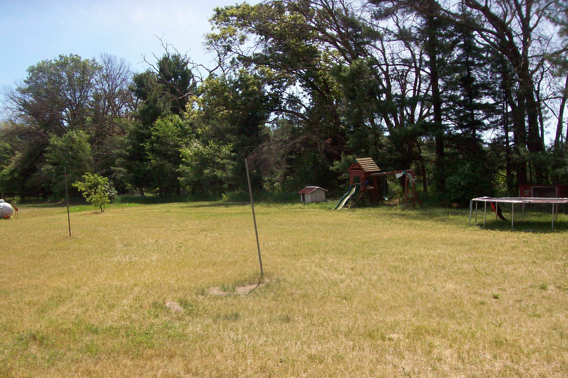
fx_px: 600
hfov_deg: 50.7
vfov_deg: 35.1
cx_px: 281
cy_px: 190
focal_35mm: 38
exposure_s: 1/472
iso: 80
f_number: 4.8
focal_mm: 6
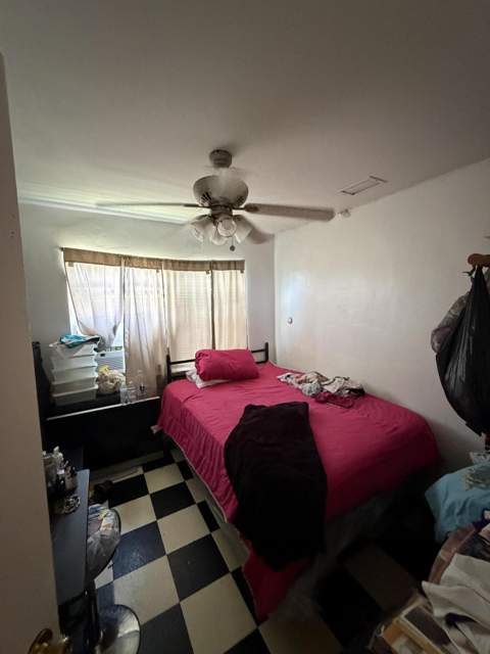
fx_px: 264
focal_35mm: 14
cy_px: 327
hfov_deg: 85.7
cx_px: 245
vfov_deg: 102.1
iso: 1000
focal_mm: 2.22
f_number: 2.2
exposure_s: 1/60
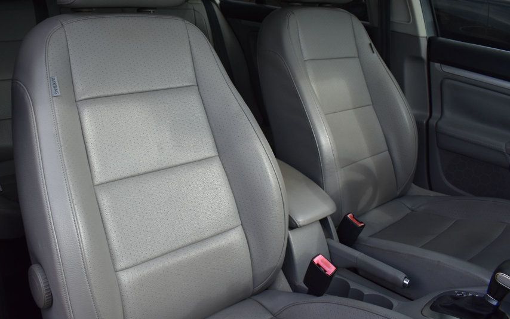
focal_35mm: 33
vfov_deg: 38.1
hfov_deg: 57.9
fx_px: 459
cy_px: 118
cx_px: 215
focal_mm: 18
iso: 400
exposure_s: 1/160
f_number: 9
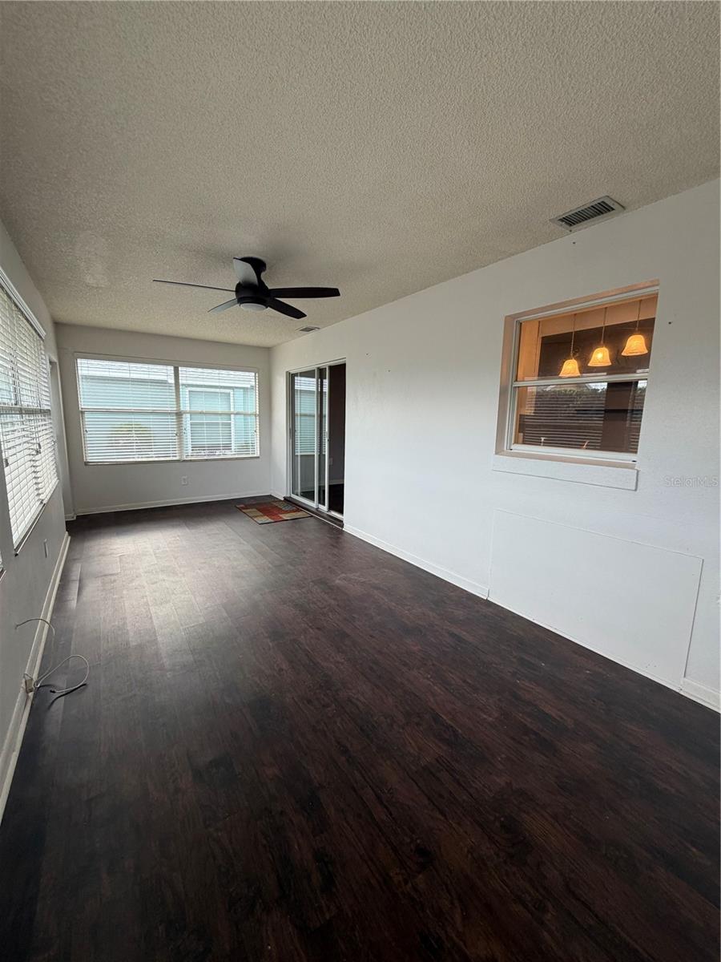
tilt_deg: -7.8
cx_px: 360
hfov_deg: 85.7
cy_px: 481
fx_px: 389
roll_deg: -1.5
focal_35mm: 14
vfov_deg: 102.1
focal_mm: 2.22
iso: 125
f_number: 2.2
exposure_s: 1/121
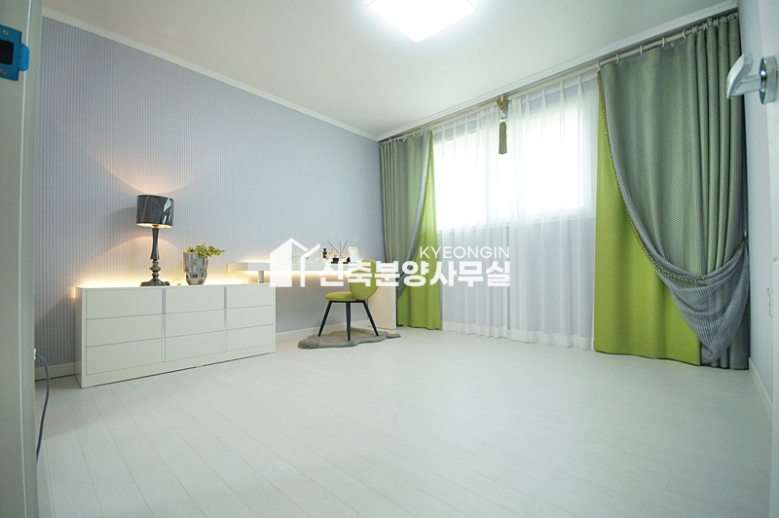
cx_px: 390
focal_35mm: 15
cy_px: 259
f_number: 5.6
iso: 800
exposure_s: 1/60
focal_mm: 10
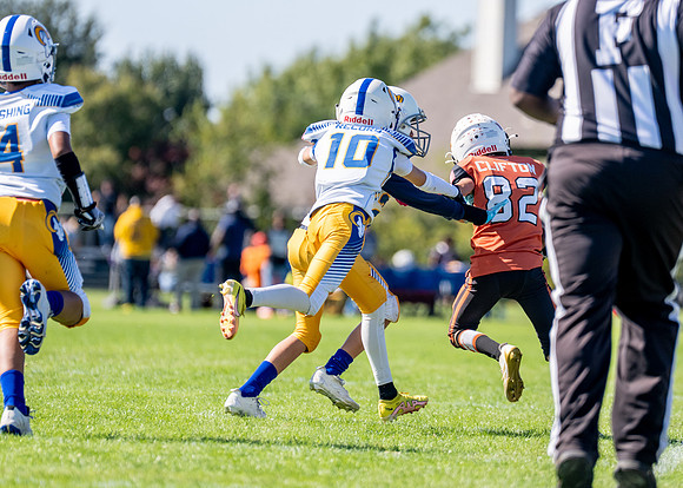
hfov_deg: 5.4
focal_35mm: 372
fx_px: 7223
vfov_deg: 3.9
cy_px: 209
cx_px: 391
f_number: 2.8
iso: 200
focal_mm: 200
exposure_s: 1/3200
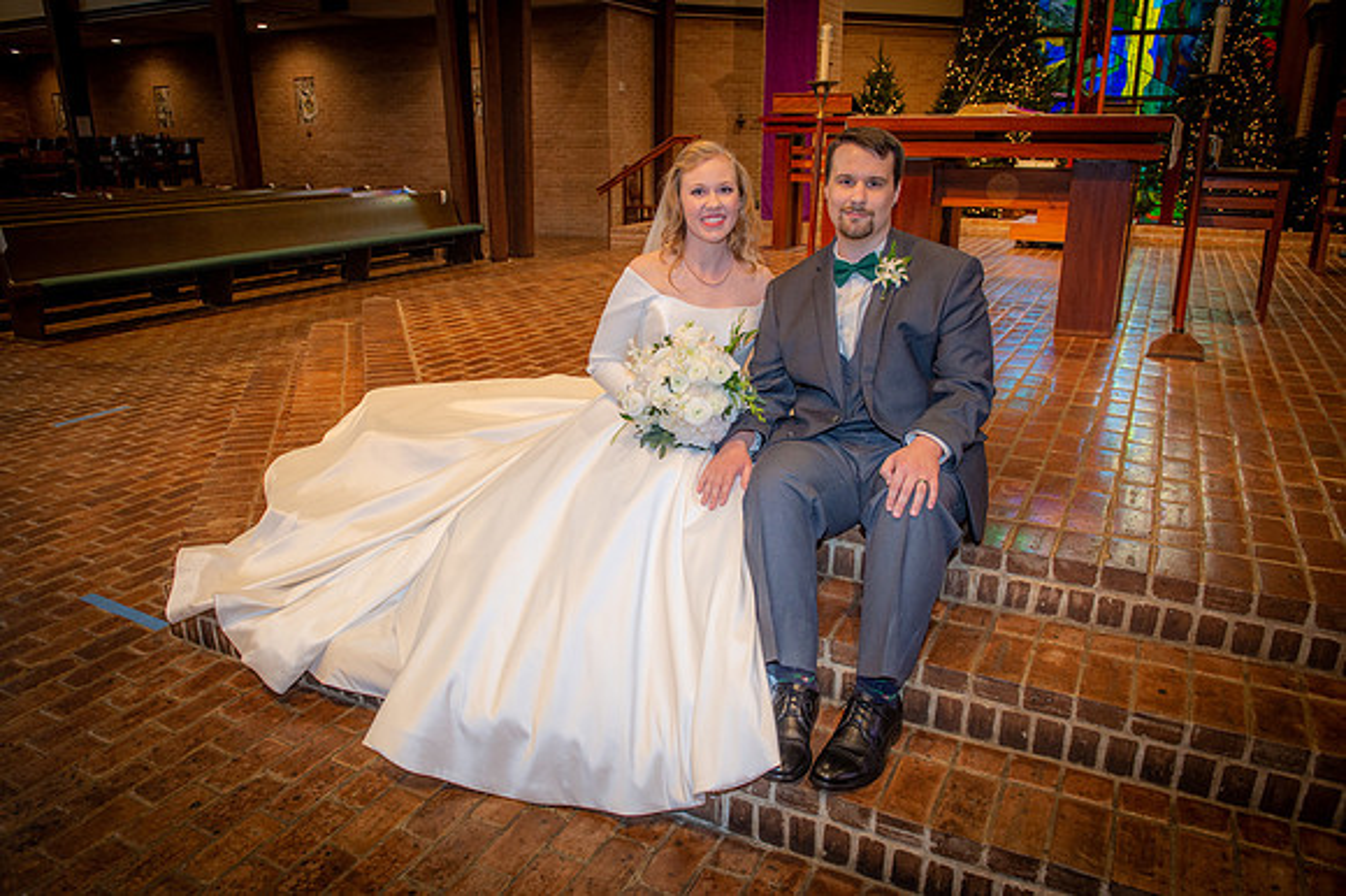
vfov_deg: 49.5
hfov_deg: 69.4
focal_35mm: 26
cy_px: 448
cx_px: 673
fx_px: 972
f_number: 5
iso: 1600
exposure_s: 1/125
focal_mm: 26
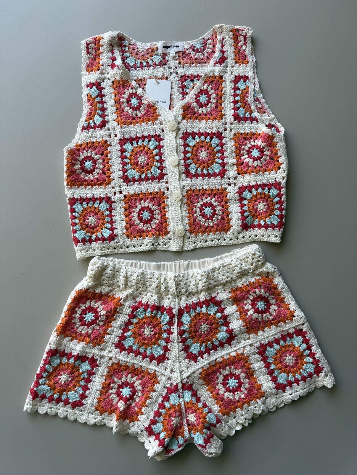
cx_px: 178
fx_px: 330
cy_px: 238
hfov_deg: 56.8
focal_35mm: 24
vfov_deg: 71.6
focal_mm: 6.76
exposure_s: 1/284
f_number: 1.78
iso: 64
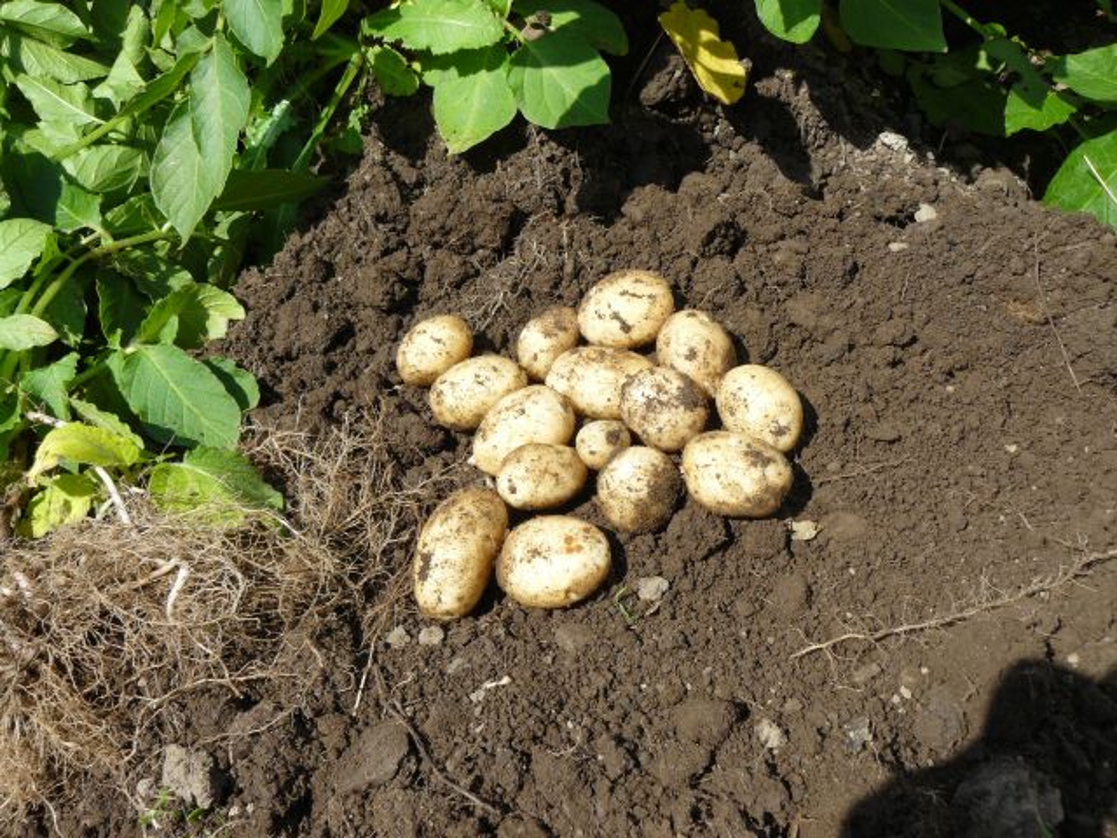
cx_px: 558
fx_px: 1162
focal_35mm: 36
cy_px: 419
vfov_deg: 39.7
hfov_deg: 51.4
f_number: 5.6
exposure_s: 1/250
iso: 100
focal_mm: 6
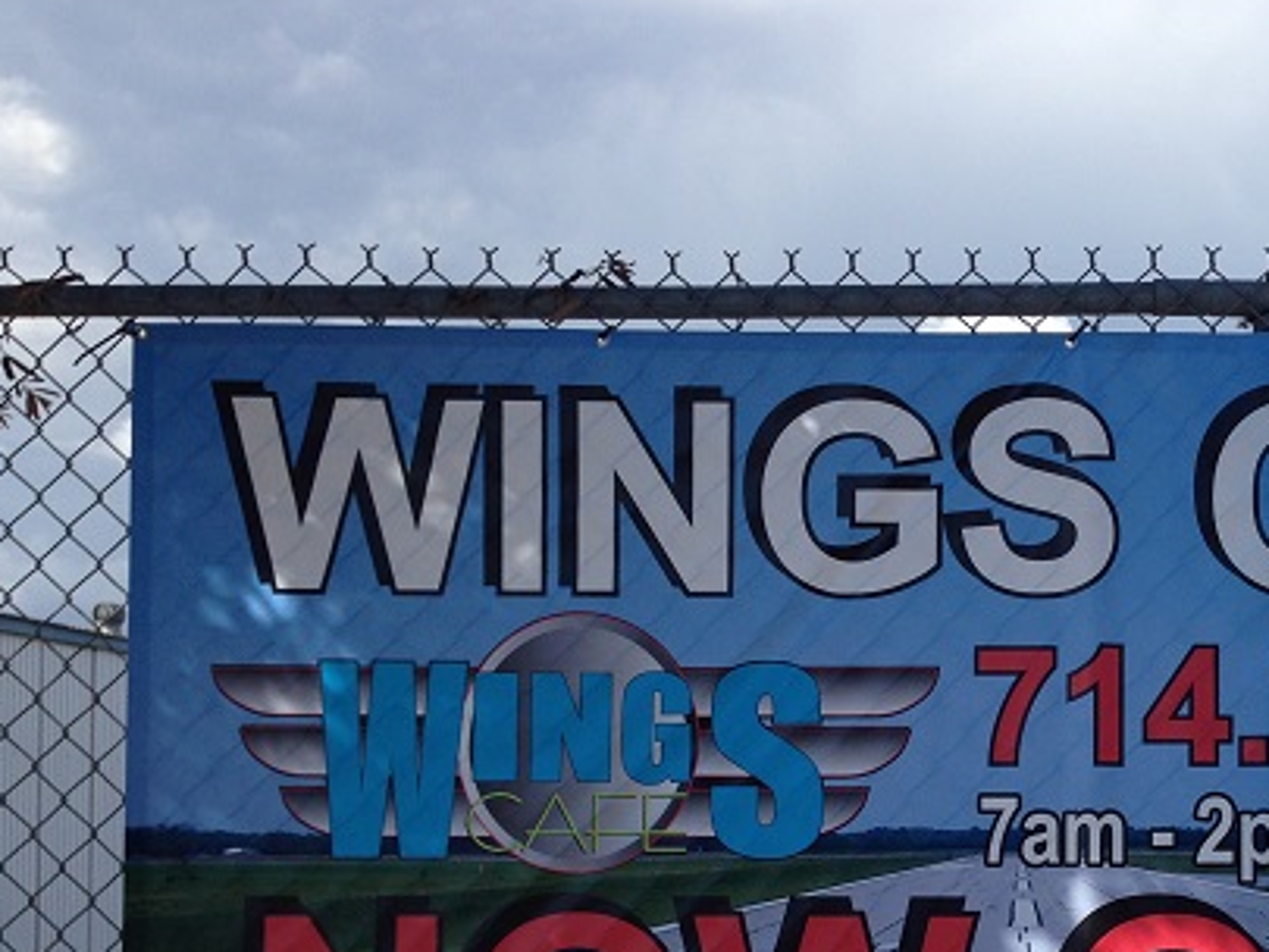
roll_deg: -1.4
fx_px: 2090
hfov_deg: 32.8
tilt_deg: +1.9
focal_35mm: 57
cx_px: 1025
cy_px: 788
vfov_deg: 25.2
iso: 50
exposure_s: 1/1391
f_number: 2.4
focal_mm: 4.12
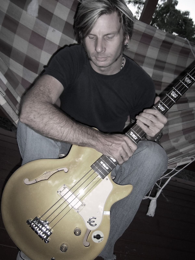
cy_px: 130
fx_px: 270
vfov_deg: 51.4
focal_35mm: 36
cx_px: 98
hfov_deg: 39.7
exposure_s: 1/60
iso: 80
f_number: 2.8
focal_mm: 6.2
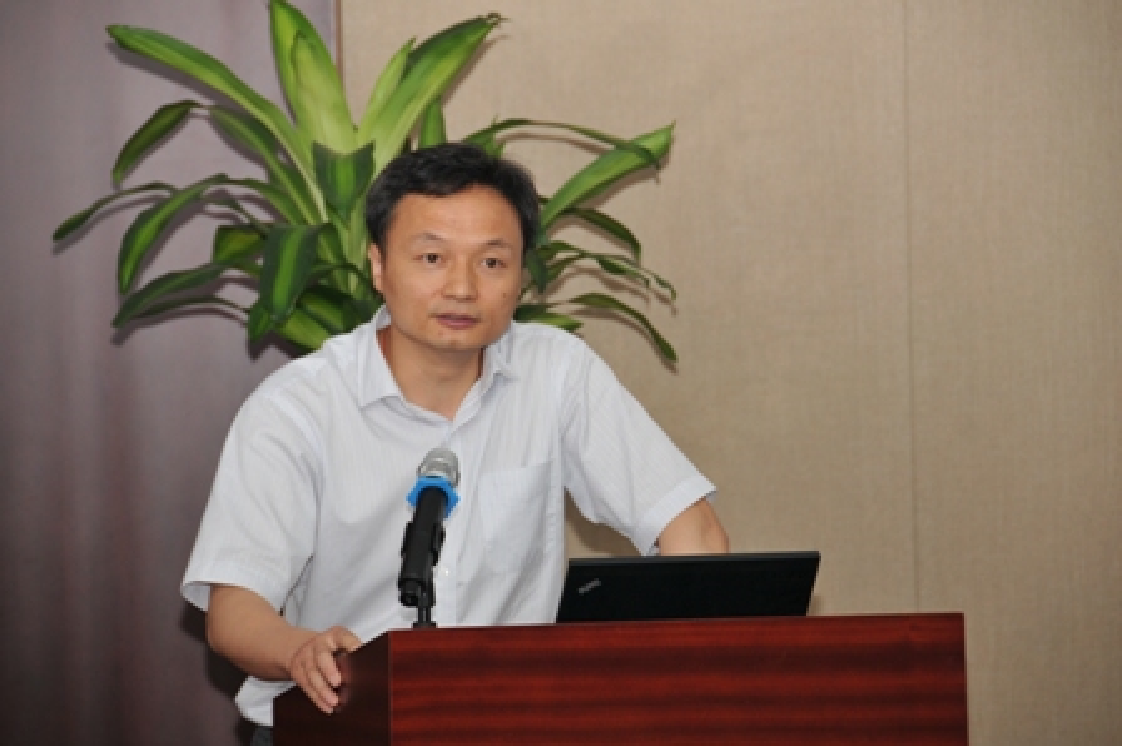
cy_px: 373
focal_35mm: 180
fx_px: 5606
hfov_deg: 11.4
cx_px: 561
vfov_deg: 7.6
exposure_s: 1/60
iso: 250
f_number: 5.3
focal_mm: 120
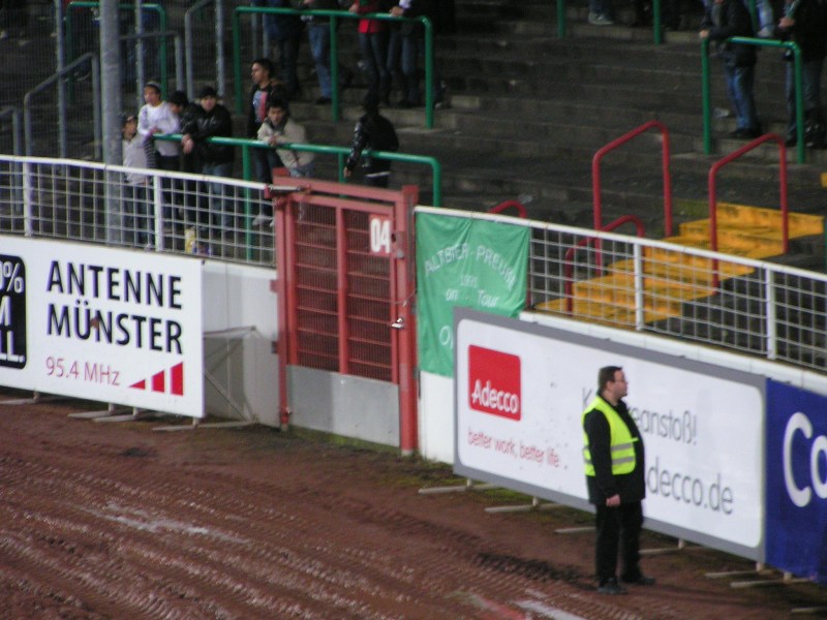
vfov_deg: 6.0
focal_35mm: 247
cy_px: 310
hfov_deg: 8.0
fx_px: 5901
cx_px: 414
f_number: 3.5
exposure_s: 1/15
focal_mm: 37.8
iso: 200
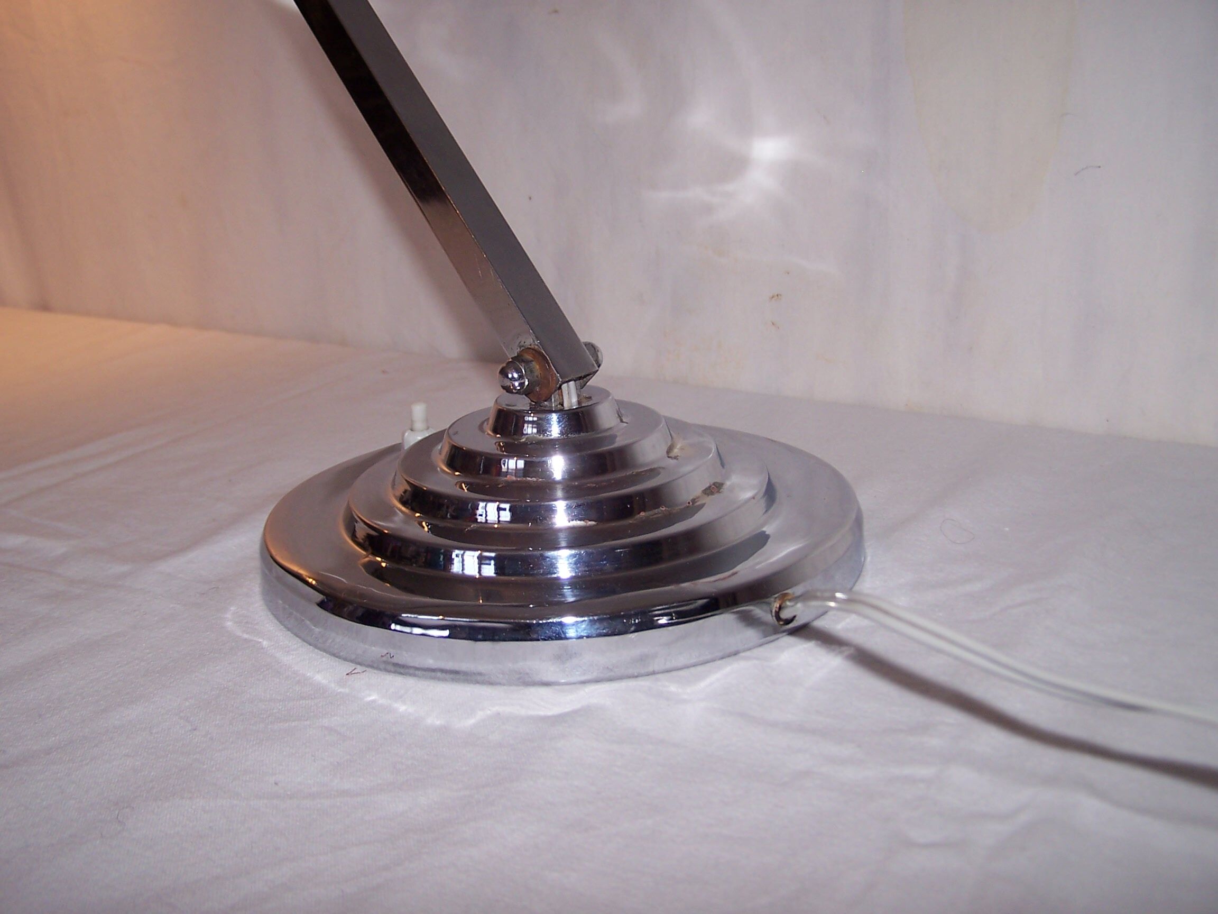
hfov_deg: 49.0
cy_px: 457
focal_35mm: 38
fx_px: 1337
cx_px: 609
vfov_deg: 37.7
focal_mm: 6.3
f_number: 2.8
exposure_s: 1/60
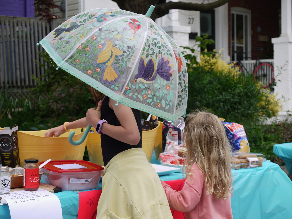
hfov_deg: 27.8
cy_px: 110
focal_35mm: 70
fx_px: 590
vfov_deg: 21.0
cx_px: 146
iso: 100
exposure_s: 1/320
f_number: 4.5
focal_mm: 35
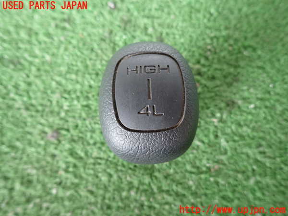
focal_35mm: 25
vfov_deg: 54.9
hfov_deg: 69.4
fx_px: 208
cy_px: 108
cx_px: 144
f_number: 2
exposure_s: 1/30
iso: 250
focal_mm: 4.5
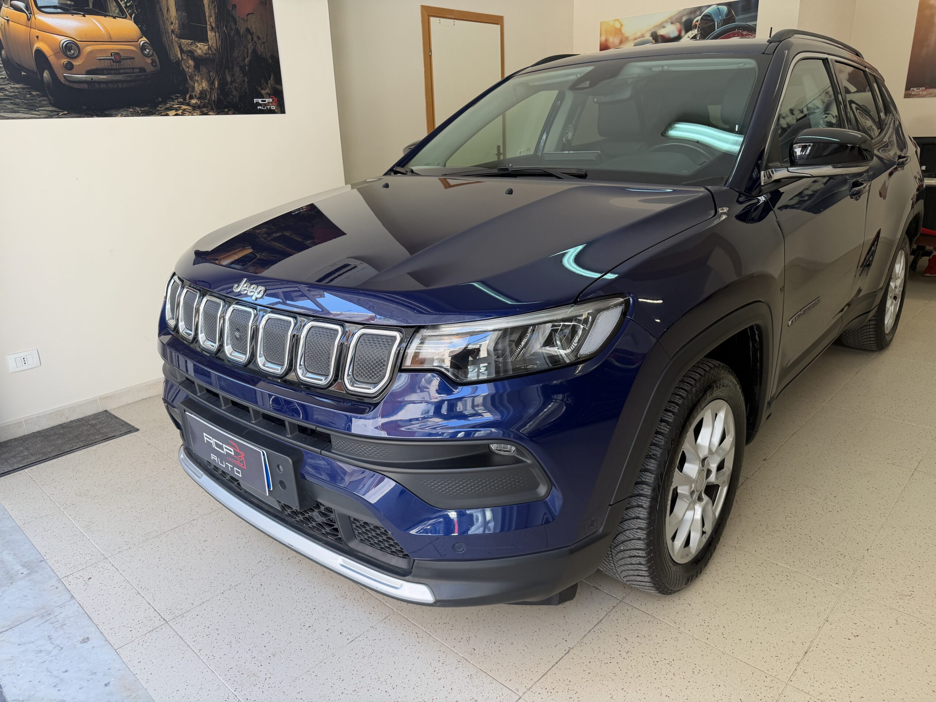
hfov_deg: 71.6
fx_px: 649
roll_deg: +2.4
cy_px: 351
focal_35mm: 24
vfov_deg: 56.8
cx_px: 468
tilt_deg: -18.9
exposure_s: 1/121
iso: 64
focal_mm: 6.76
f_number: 1.78
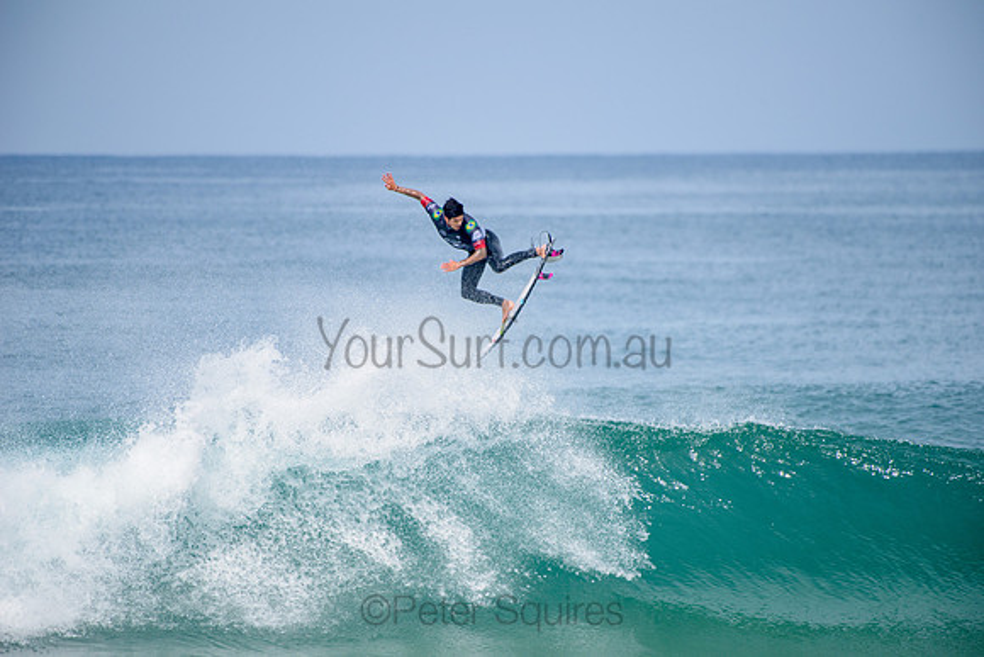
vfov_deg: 2.8
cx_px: 492
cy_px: 328
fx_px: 13669
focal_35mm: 500
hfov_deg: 4.1
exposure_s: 1/2000
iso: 250
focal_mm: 500
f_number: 5.6
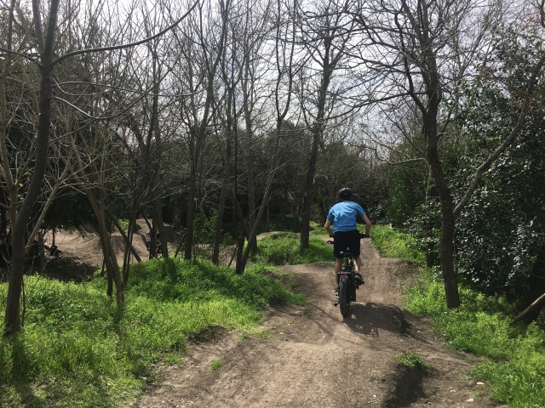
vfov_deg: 48.2
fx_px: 457
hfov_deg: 61.7
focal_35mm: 29
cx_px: 272
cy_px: 204
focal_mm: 4.15
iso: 25
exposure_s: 1/1099
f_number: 2.2
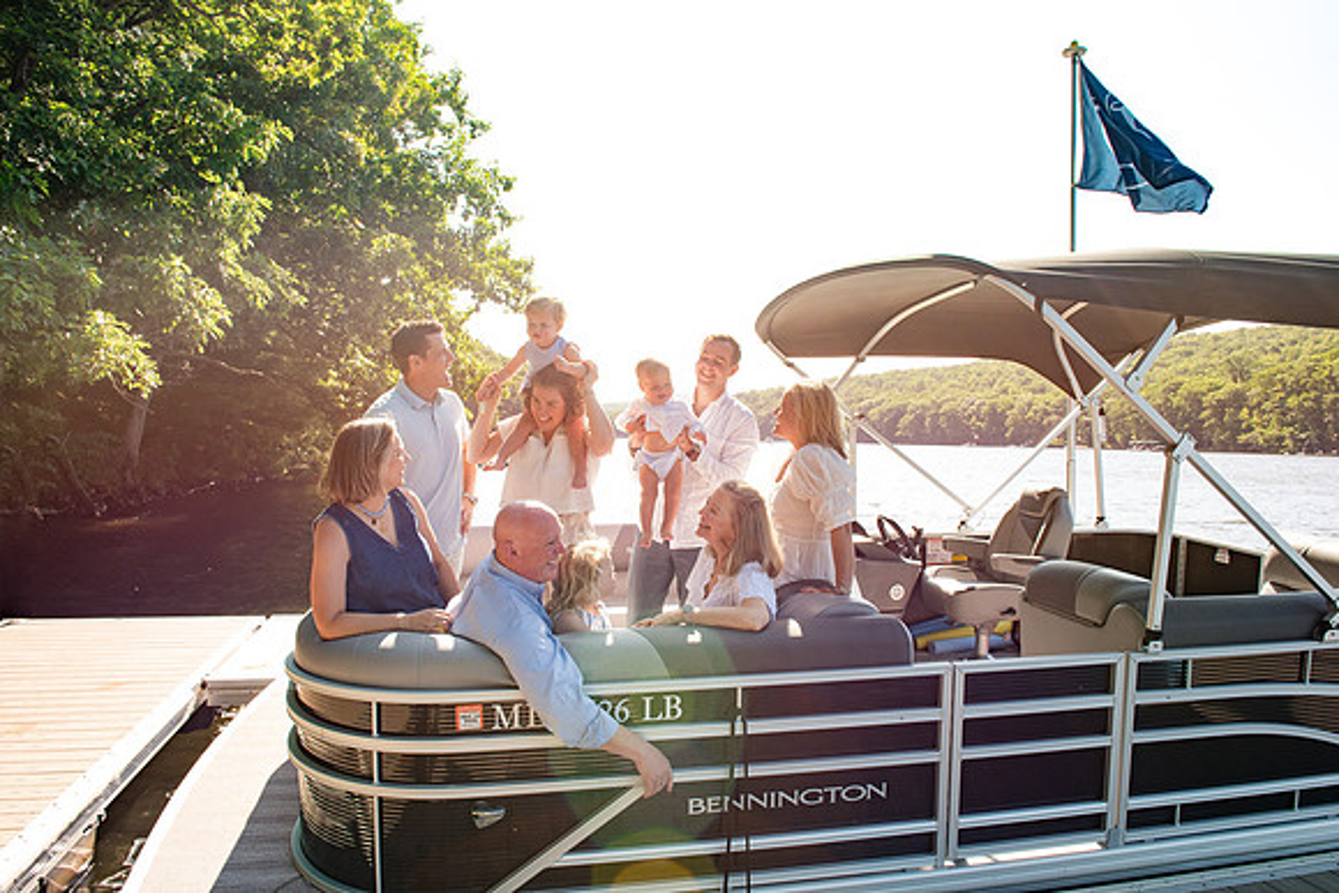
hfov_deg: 73.7
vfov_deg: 53.2
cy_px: 446
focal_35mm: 24
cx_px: 670
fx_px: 893
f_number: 9
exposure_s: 1/250
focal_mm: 24
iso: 400
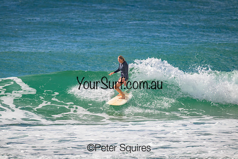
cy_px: 80
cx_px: 119
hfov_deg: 2.6
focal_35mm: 800
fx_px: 5290
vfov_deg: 1.7
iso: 900
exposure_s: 1/2000
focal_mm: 800
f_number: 11
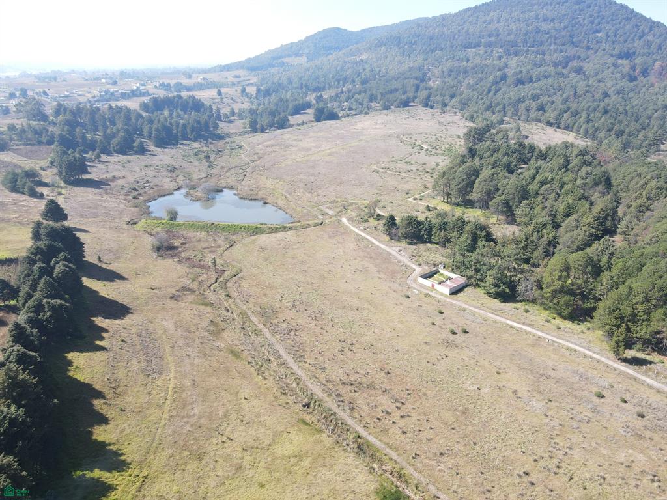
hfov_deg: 71.6
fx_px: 462
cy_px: 250
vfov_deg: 56.8
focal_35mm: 24
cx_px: 334
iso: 100
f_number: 2.8
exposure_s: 1/200
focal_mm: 4.5
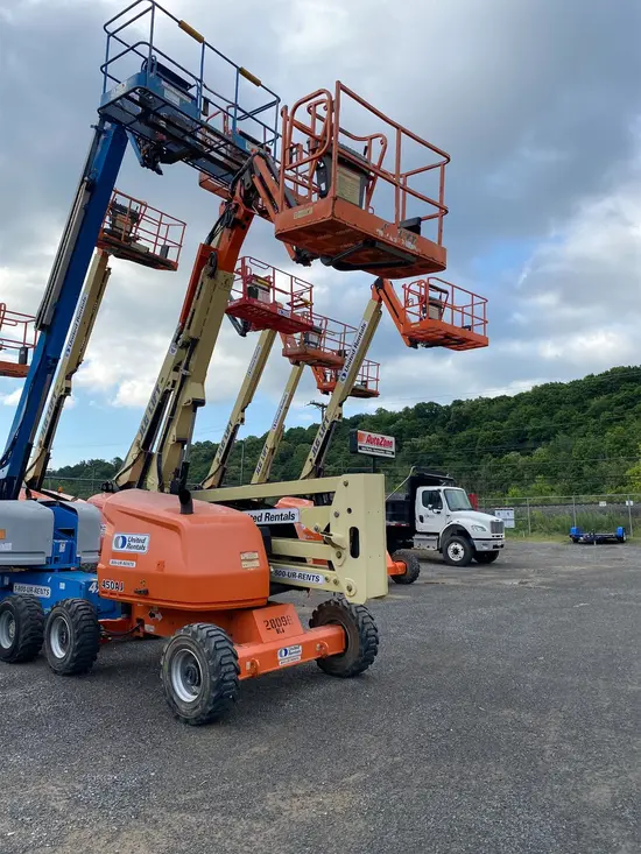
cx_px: 320
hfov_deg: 53.1
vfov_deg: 67.3
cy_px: 427
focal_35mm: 26
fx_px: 642
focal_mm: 4.25
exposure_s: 1/1543
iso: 32
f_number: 1.8
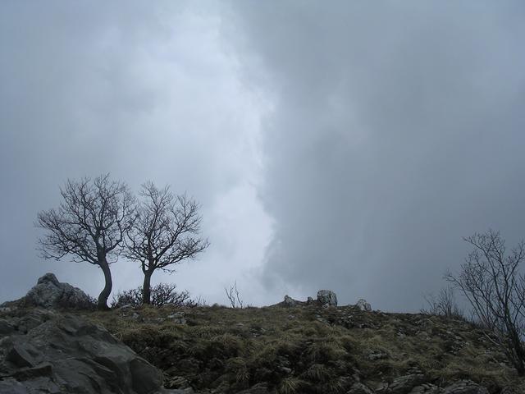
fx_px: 576
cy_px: 197
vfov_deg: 37.7
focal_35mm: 38
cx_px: 262
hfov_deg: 49.0
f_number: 5.6
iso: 100
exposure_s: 1/830
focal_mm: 5.8
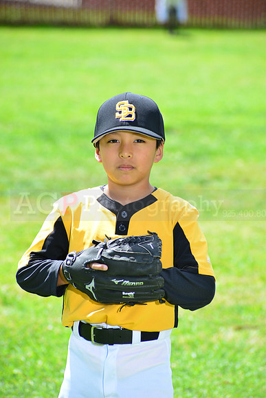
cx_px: 133
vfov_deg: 10.3
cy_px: 199
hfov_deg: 6.9
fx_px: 2215
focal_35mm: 200
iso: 200
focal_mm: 200
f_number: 8
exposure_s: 1/200
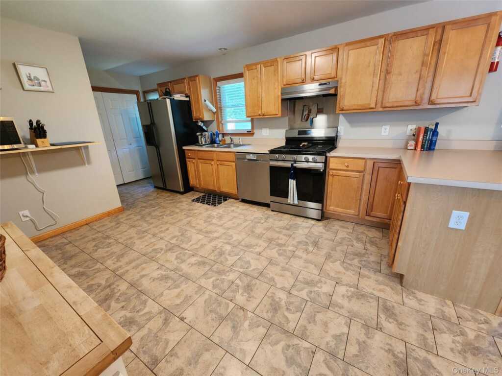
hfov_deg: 106.2
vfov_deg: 89.9
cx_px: 251
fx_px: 189
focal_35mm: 13
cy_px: 188
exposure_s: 1/30
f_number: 2.2
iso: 320
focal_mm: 2.2
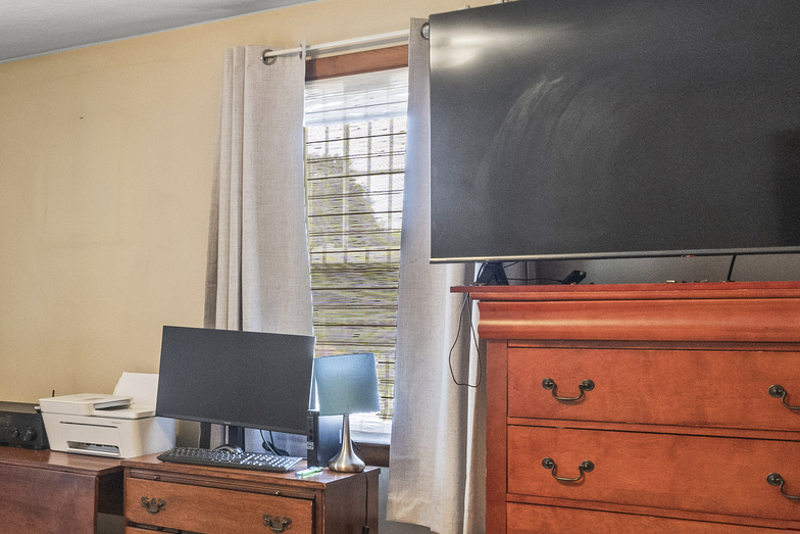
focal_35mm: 47
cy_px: 314
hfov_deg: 36.8
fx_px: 1045
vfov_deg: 28.6
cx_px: -32
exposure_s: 1/3
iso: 500
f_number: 7.1
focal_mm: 12
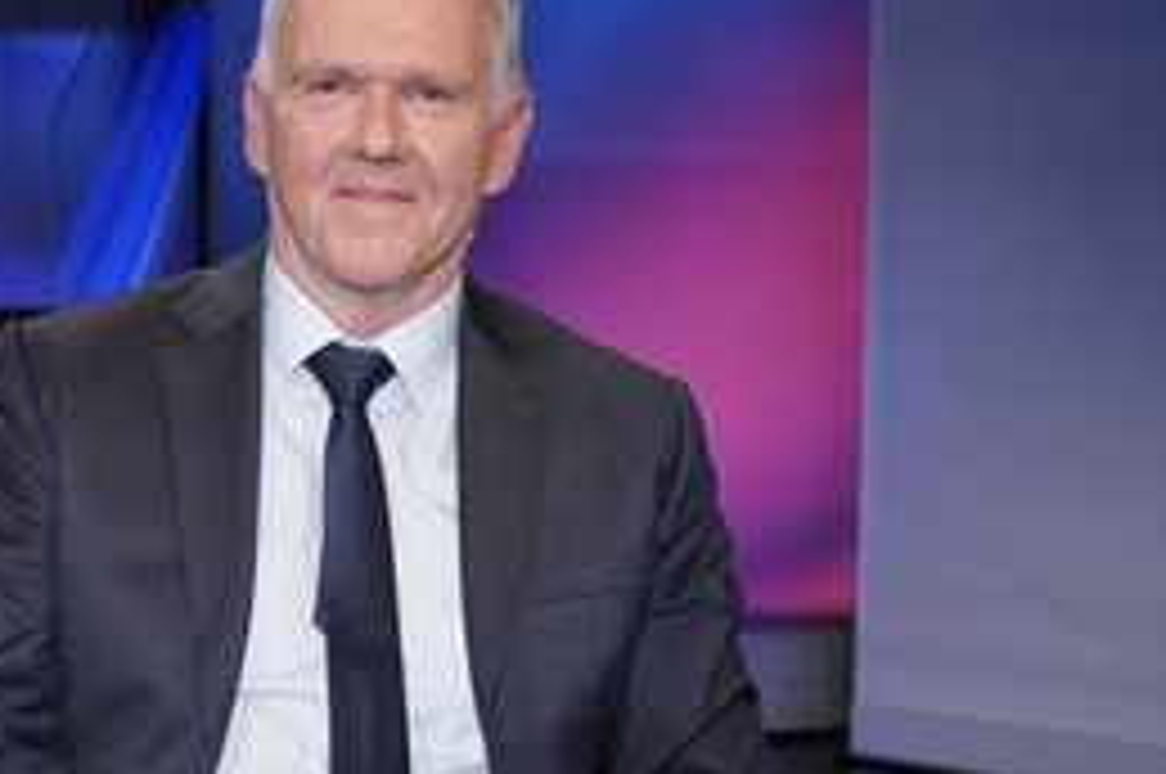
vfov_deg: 18.1
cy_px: 518
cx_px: 335
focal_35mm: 75
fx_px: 2426
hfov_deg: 26.8
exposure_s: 1/125
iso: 1600
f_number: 5
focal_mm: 43
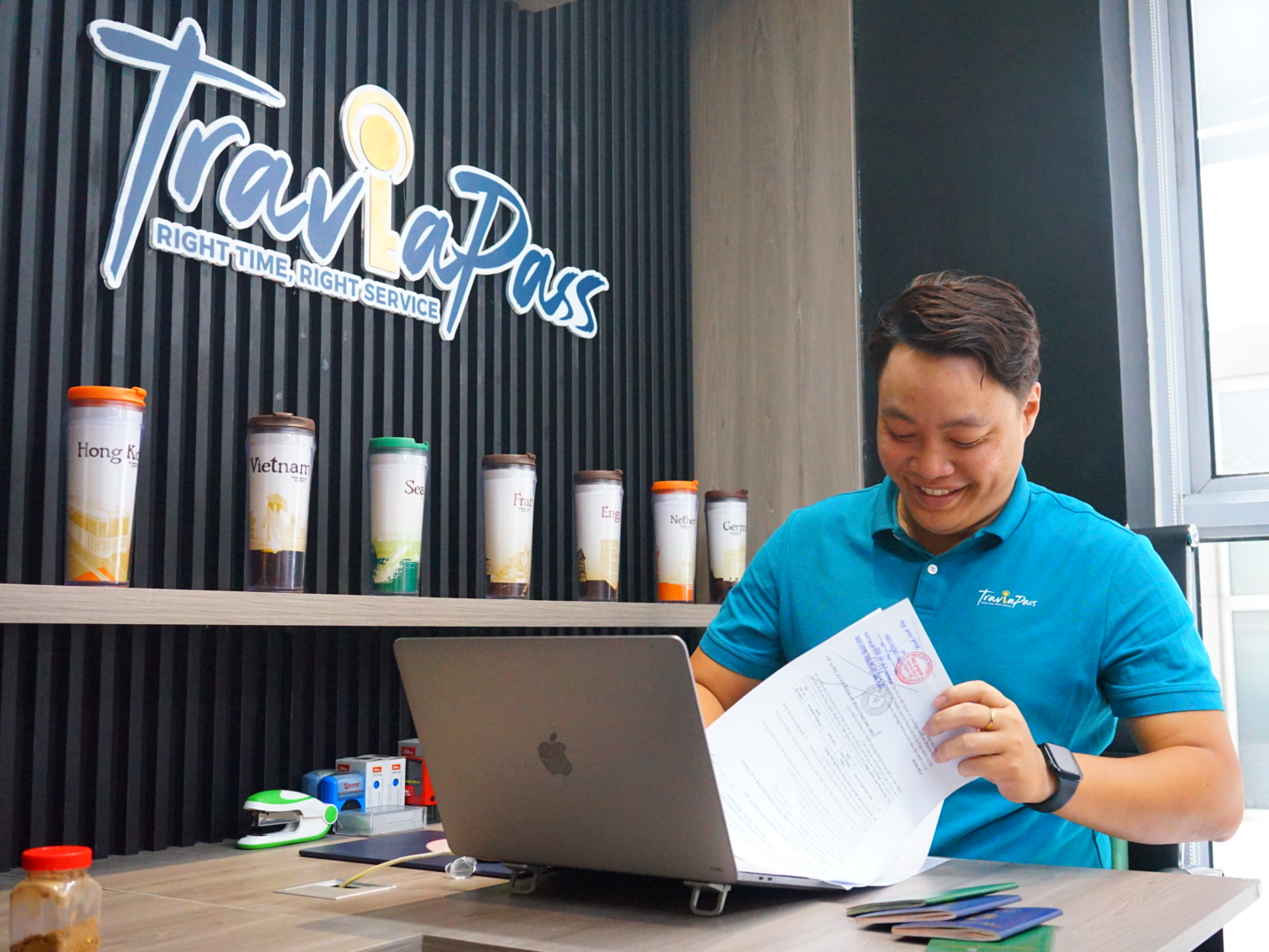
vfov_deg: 37.7
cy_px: 476
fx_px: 1393
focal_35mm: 38
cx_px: 657
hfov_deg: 49.0
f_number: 5.6
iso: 6400
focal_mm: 35
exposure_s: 1/200
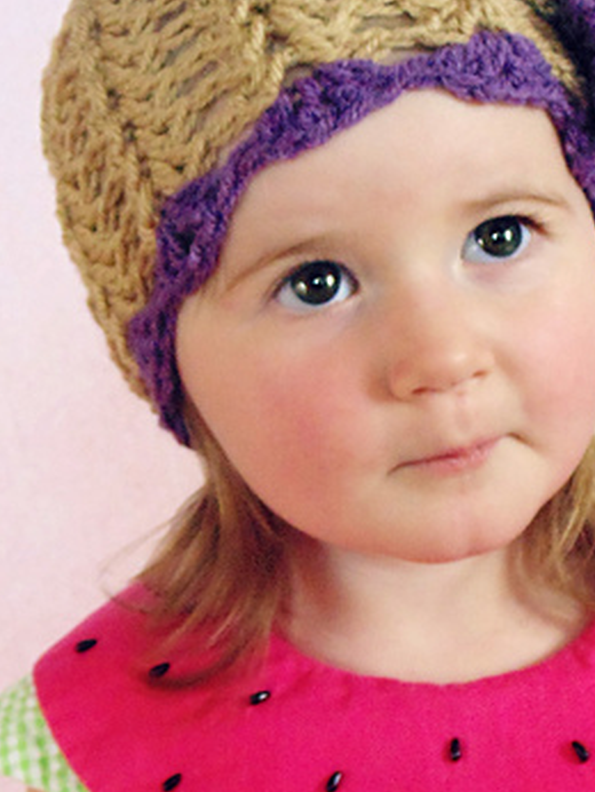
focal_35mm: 98
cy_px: 449
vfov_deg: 20.0
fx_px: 2243
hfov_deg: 15.1
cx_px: 330
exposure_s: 1/30
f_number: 3.9
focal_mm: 9.5
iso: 400
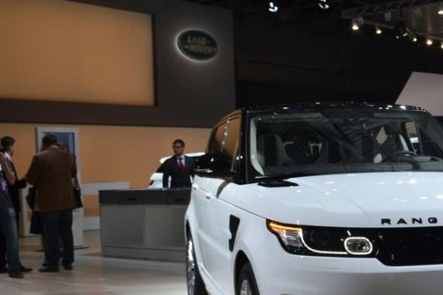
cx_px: 318
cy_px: 223
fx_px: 763
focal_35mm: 62
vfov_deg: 21.7
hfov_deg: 31.9
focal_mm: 26
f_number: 5.6
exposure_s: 1/125
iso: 400
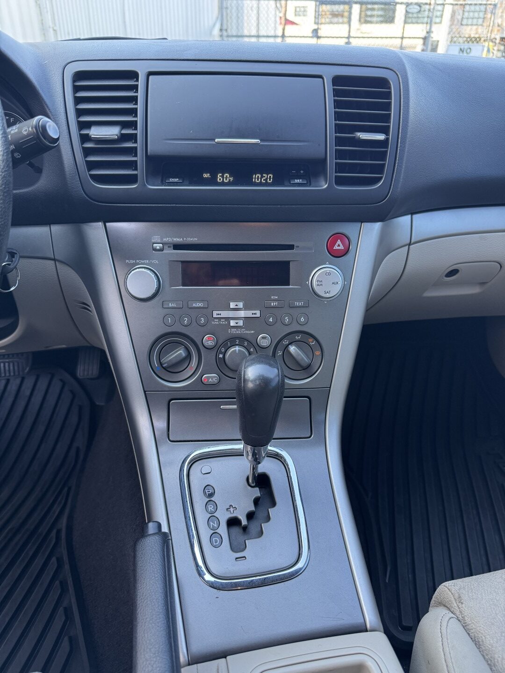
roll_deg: +0.0
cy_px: 336
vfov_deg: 71.6
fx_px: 467
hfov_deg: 56.8
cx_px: 252
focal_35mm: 24
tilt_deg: -29.7
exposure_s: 1/121
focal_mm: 6.76
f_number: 1.78
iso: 160
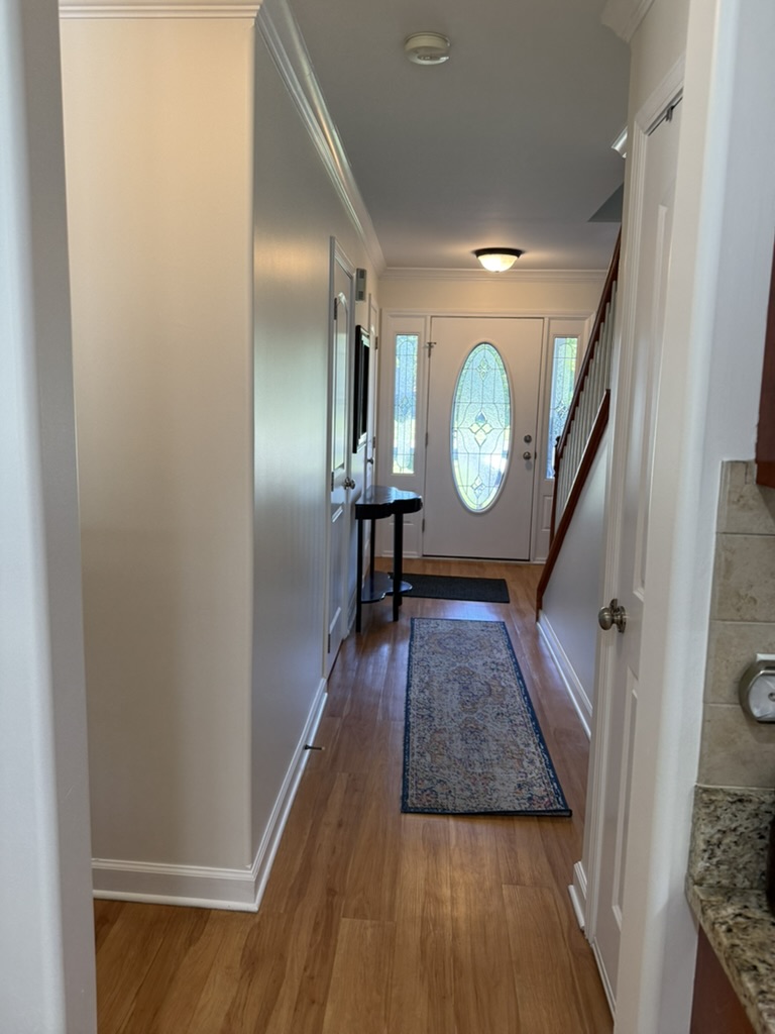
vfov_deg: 71.6
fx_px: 716
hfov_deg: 56.8
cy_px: 517
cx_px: 388
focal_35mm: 24
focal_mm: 6.76
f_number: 1.78
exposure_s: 1/120
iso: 200
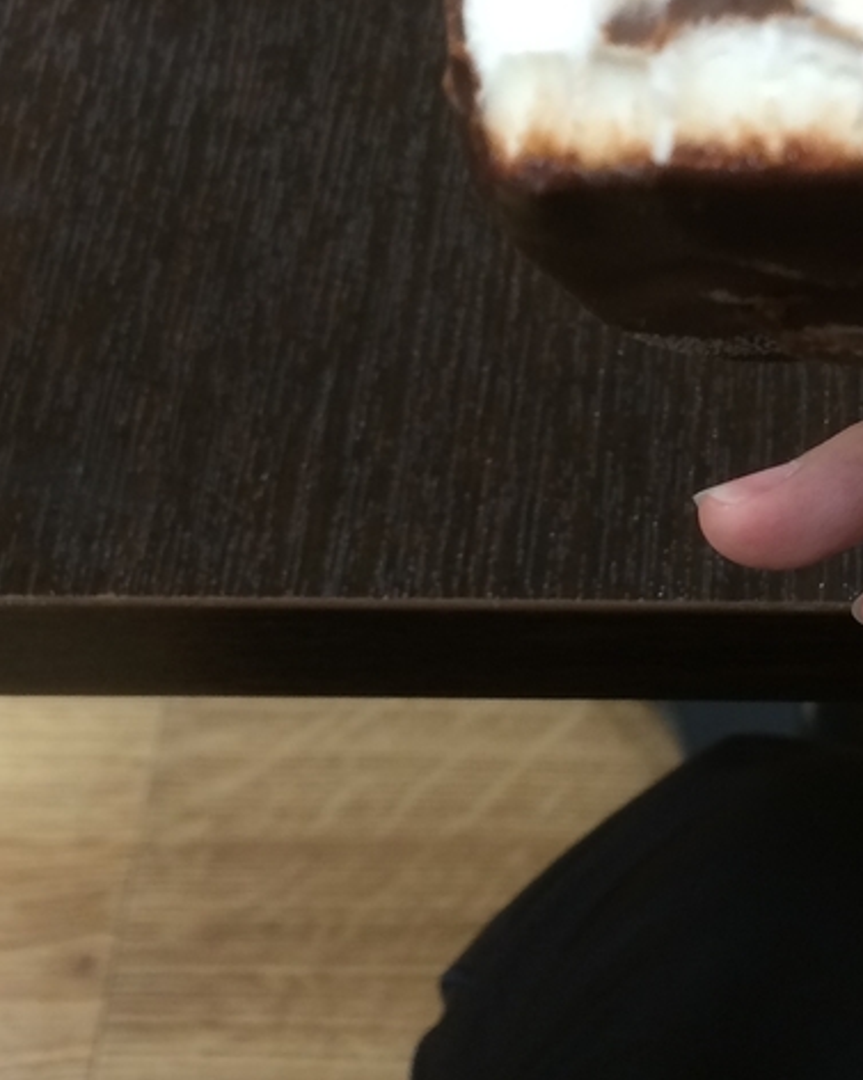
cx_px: 824
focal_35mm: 72
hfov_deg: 20.7
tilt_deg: -54.0
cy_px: 339
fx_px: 2301
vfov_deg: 26.2
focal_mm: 4.15
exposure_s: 1/30
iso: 80
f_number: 2.2
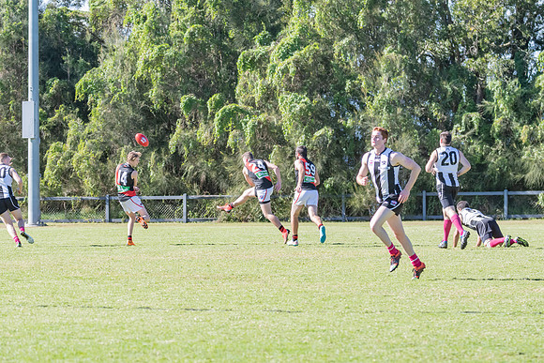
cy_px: 182
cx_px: 272
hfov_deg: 7.7
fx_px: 4039
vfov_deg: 5.1
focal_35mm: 267
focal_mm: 170
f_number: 6.3
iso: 800
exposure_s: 1/1600
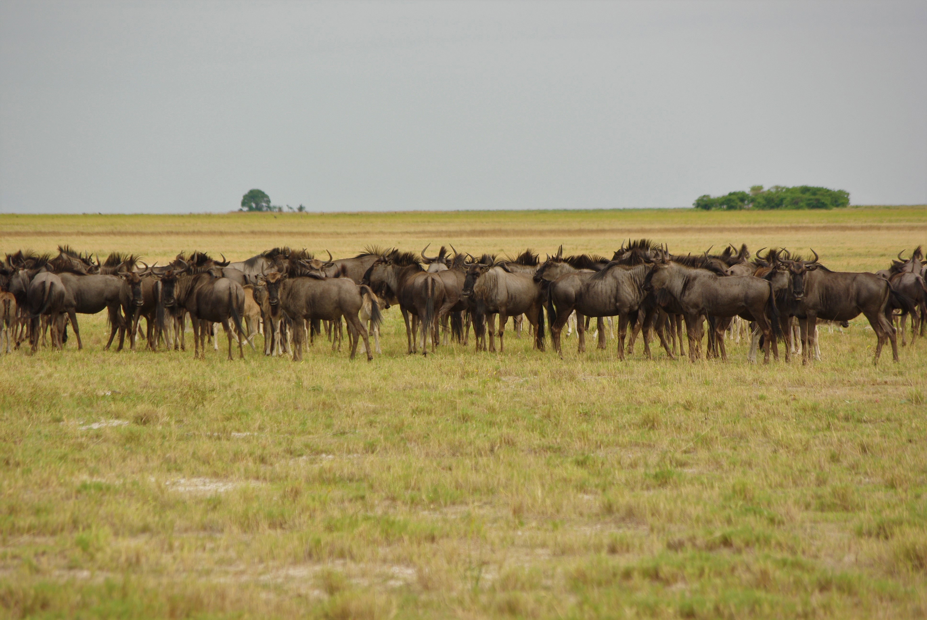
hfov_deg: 8.6
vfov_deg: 5.7
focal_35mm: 240
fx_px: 6187
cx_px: 464
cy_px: 310
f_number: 6.7
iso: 200
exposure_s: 1/350
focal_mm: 160
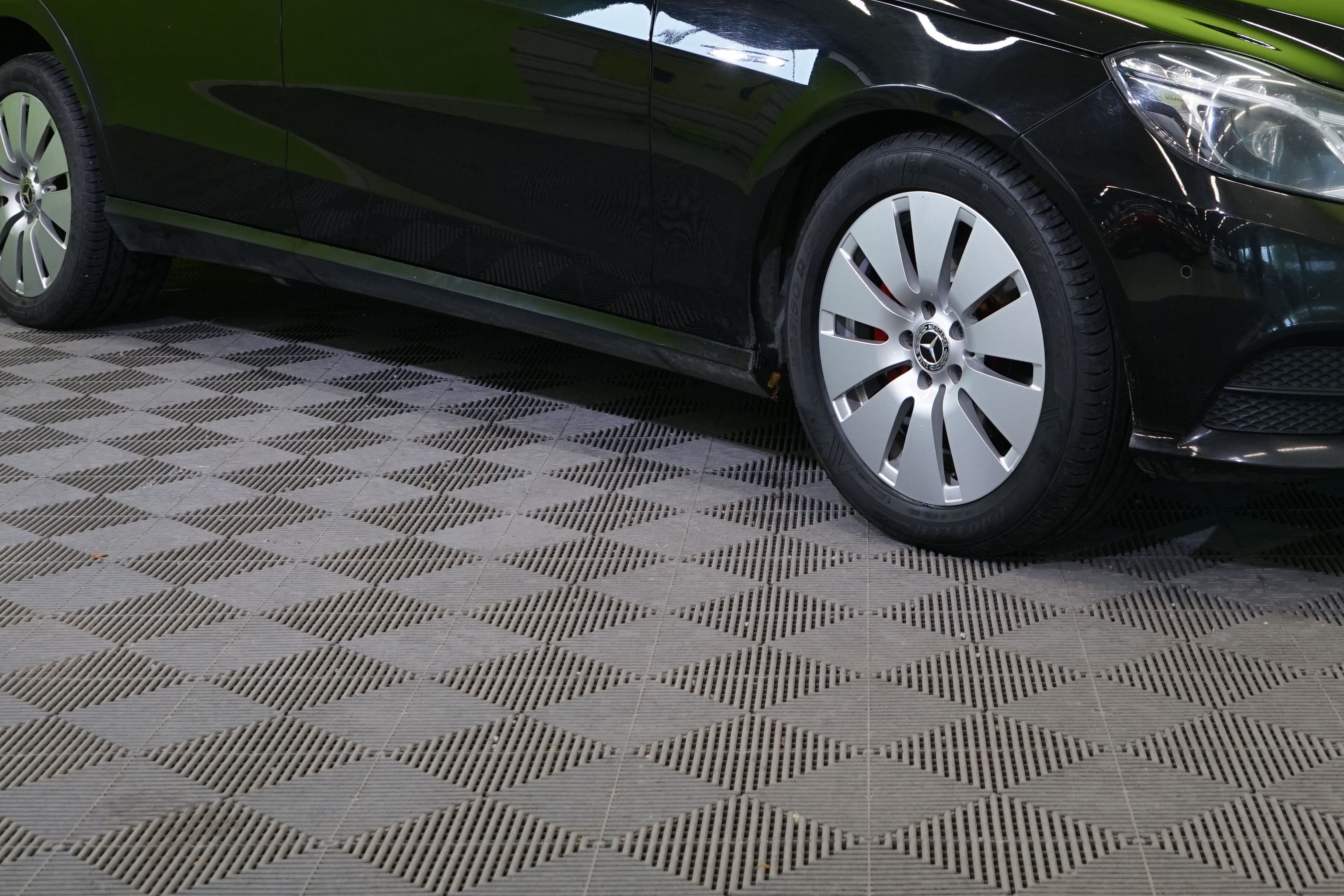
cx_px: 868
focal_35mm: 66
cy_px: 33
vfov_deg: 20.1
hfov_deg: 30.3
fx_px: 2464
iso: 640
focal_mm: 34
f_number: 6.3
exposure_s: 1/30
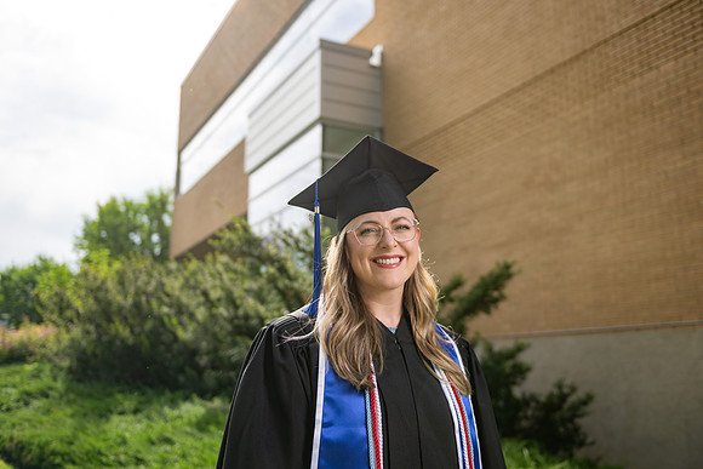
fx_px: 684
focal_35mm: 35
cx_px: 352
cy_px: 234
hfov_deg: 54.4
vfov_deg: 37.9
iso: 100
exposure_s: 1/1600
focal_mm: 35
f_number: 2.8
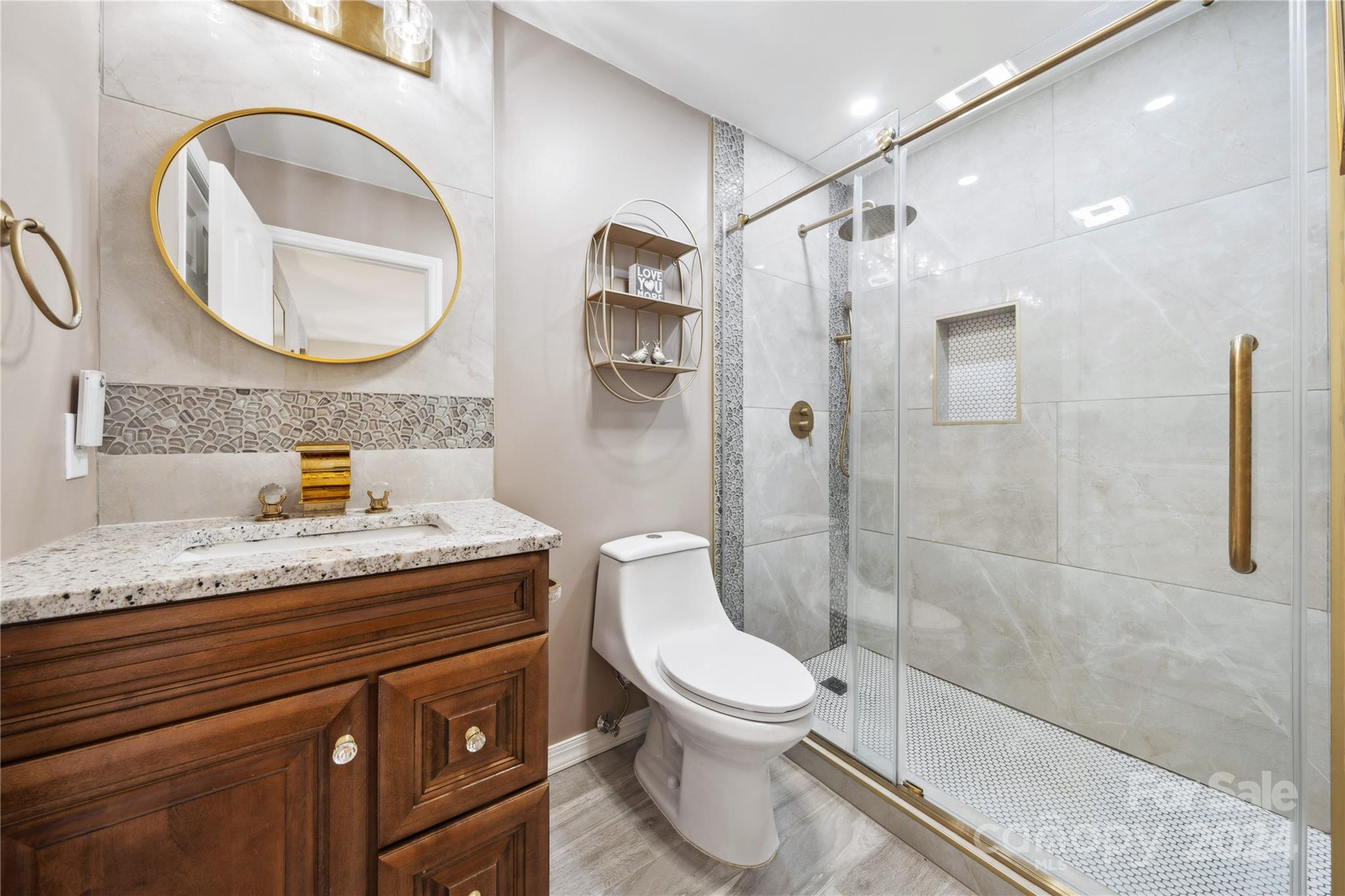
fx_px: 448
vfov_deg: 90.0
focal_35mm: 12
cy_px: 448
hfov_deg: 112.6
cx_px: 672
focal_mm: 12
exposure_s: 1/3.33
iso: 200
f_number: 10
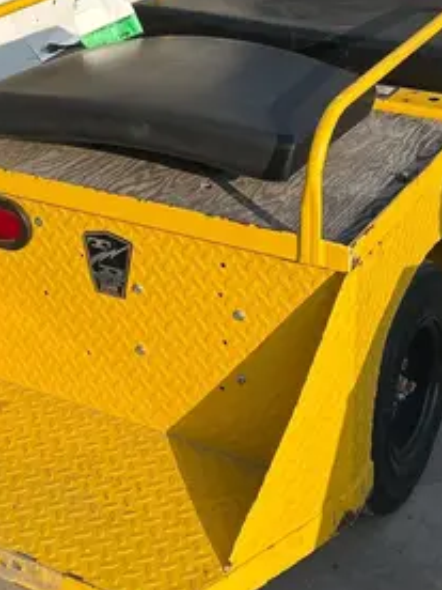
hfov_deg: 21.3
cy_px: 123
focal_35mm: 69
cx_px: 252
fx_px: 1175
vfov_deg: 27.6
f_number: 1.5
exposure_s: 1/3077
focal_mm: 5.7
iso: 50
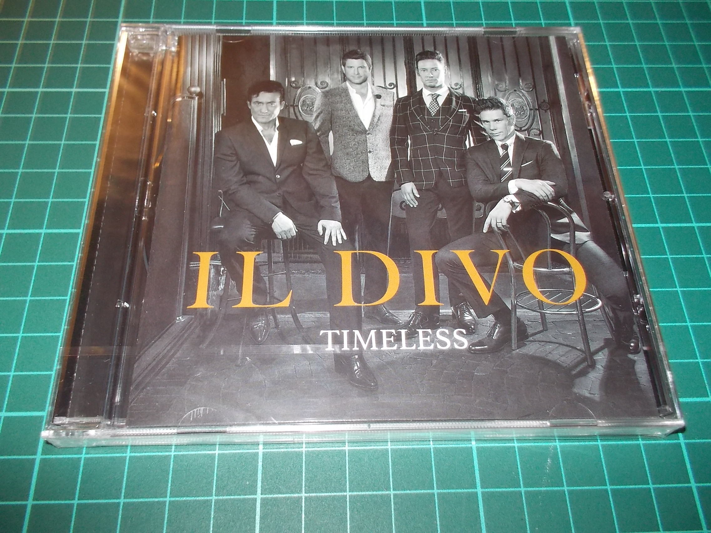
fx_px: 596
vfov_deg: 48.2
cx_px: 356
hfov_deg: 61.7
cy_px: 266
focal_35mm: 29
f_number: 3.3
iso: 200
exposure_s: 1/30
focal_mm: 4.1
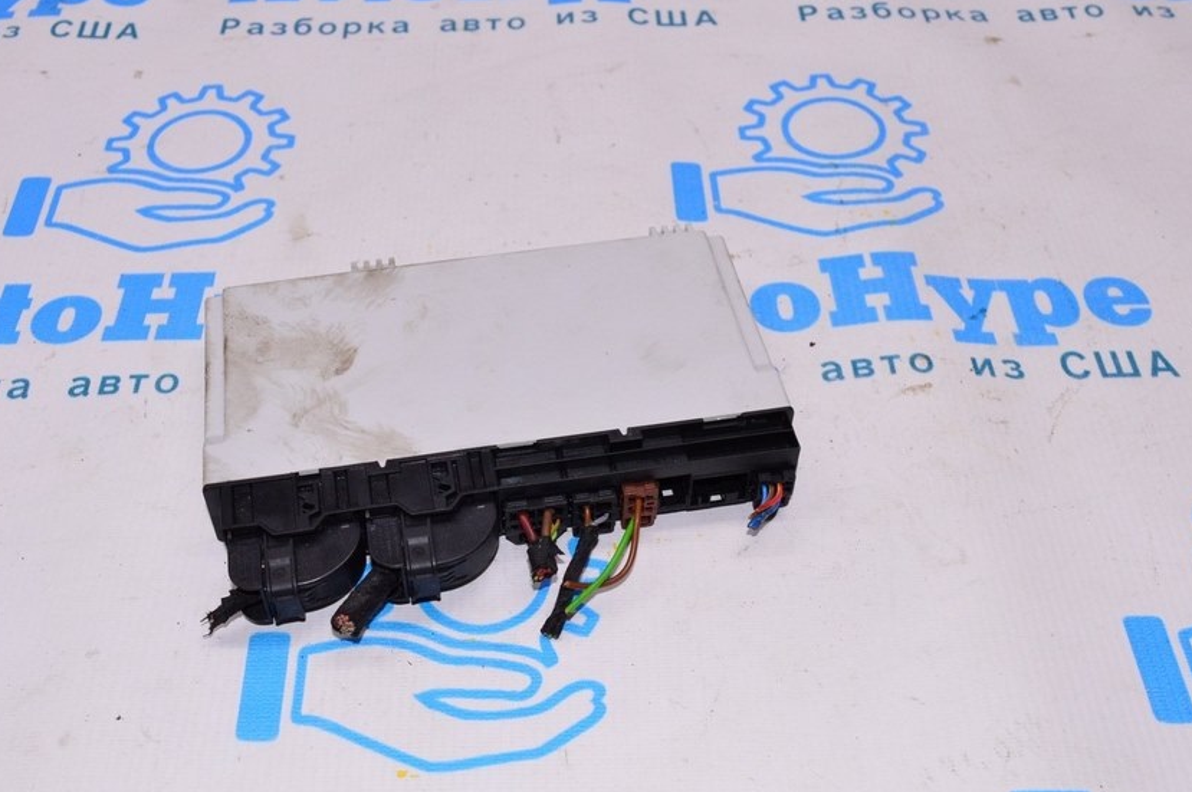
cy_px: 419
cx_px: 533
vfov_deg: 31.4
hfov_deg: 45.8
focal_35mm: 43
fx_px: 1410
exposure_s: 1/200
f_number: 8
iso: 1600
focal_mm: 23
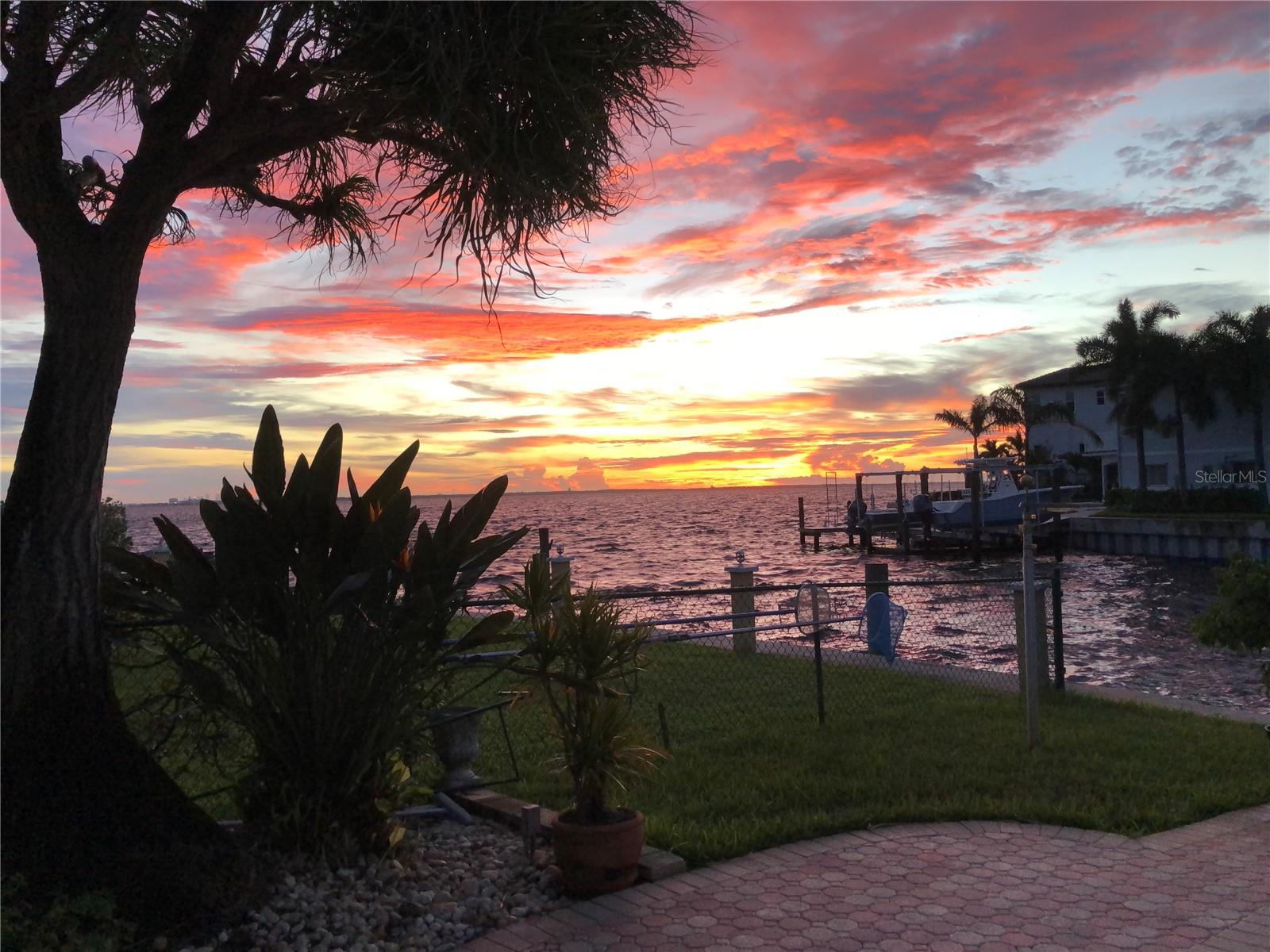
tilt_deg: +0.9
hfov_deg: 63.4
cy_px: 476
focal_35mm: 28
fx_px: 1027
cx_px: 635
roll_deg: +0.8
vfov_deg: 49.7
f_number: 1.8
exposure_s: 1/120
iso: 64
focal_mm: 3.99
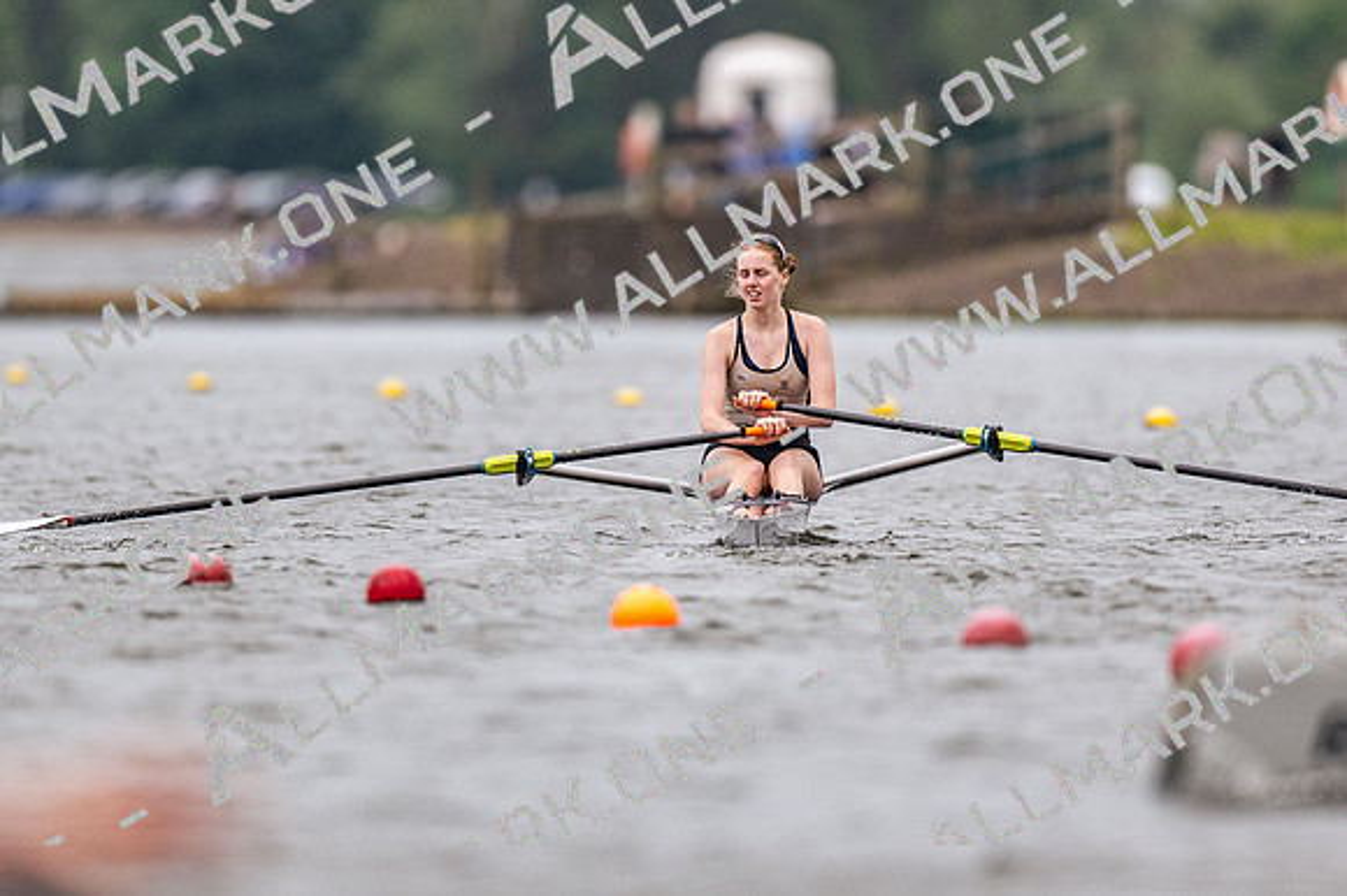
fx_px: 33655
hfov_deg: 2.3
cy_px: 448
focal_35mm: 900
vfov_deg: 1.5
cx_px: 674
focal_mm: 600
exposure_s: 1/2500
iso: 640
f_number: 4
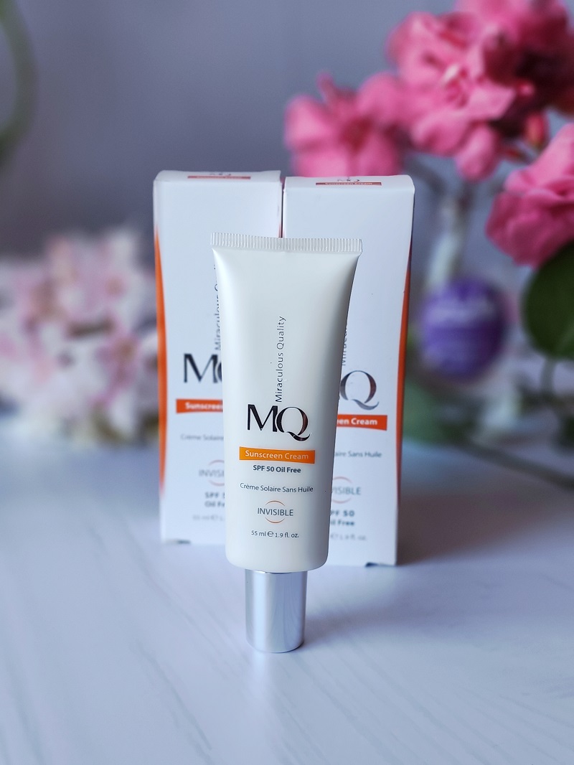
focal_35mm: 46
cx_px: 287
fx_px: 1017
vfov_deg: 41.2
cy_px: 382
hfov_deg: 31.5
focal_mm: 6.19
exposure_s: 1/110
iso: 160
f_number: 1.65
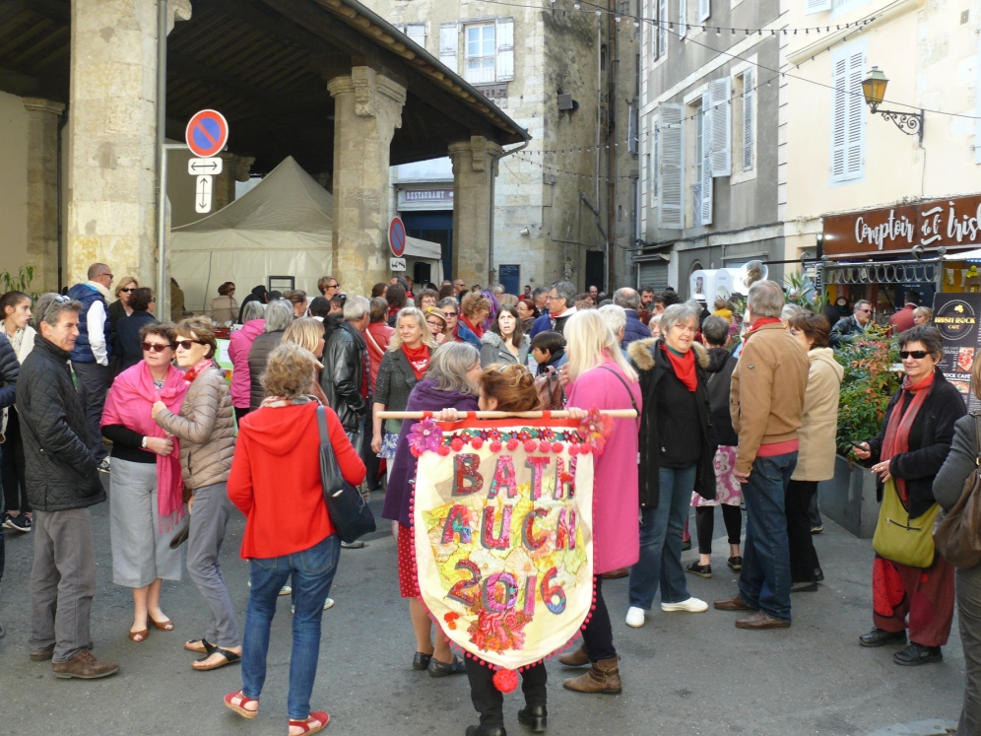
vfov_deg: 39.7
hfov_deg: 51.4
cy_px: 368
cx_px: 498
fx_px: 1020
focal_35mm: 36
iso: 100
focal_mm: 7.4
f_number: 3.6
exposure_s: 1/100
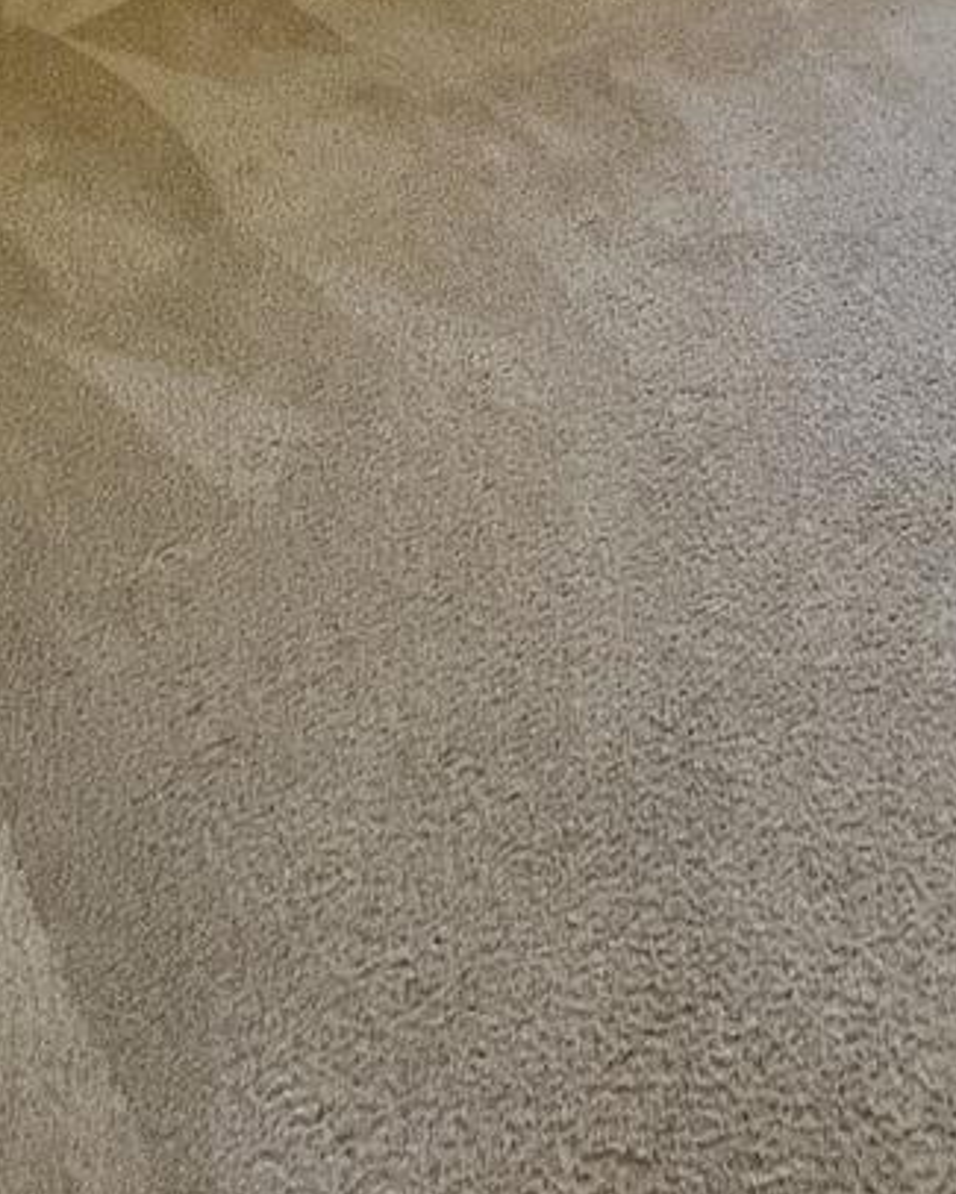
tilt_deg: -12.7
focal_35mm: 48
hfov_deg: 29.3
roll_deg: -0.4
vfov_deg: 28.0
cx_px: 965
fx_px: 1697
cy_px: -535
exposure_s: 1/120
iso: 80
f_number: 1.8
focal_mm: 1.57
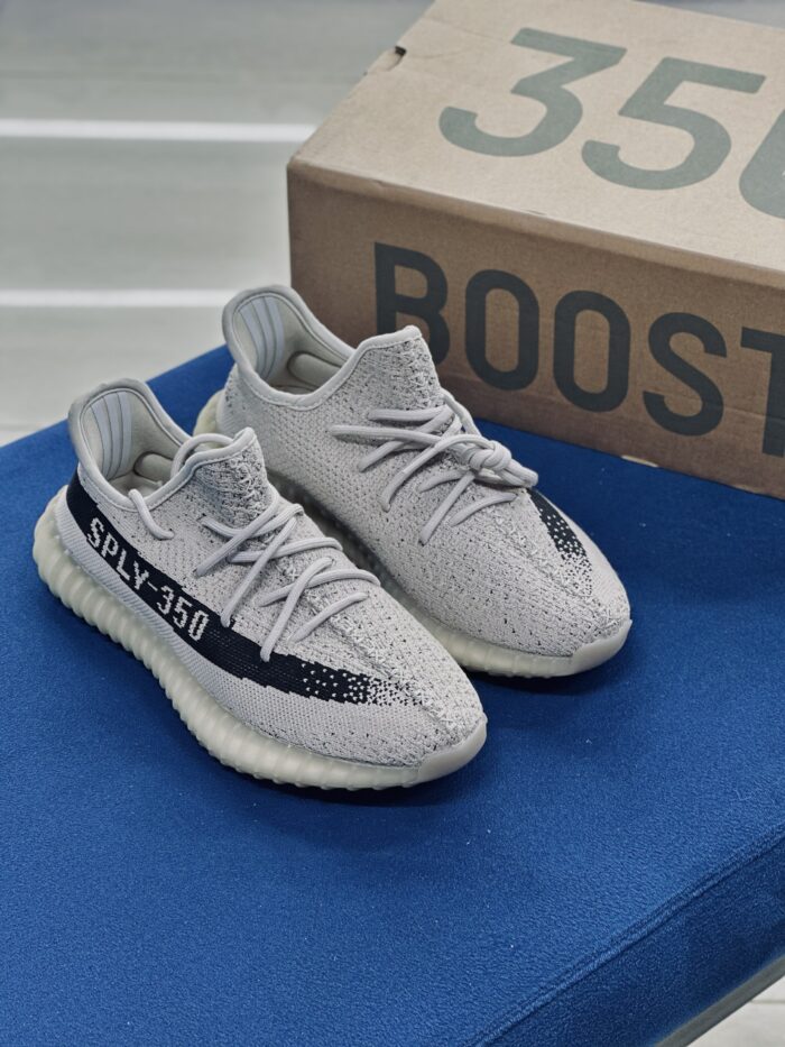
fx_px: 2328
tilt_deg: -38.2
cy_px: 524
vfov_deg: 25.3
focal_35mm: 77
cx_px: 392
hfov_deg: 19.1
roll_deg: +0.0
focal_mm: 9
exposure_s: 1/50
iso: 125
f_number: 2.8
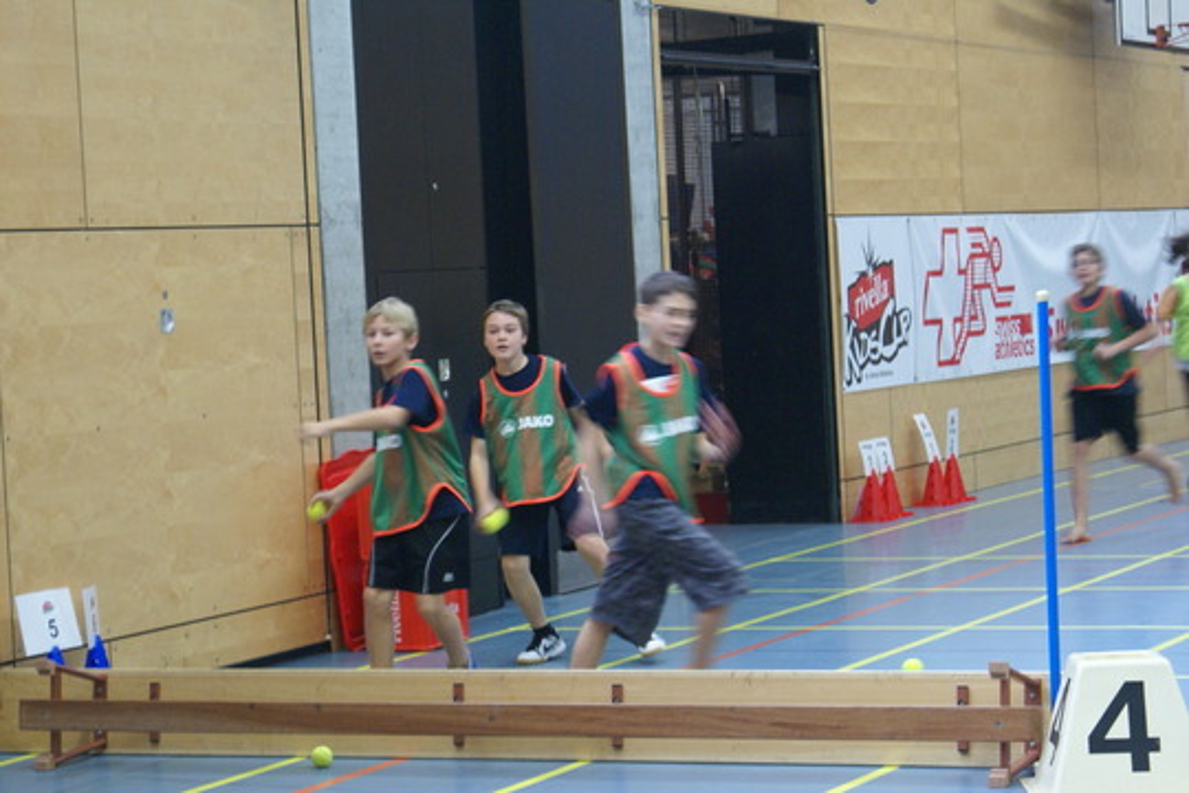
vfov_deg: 13.0
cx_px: 594
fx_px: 3468
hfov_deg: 19.5
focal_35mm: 105
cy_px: 396
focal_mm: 70
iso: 800
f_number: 5.6
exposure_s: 1/30
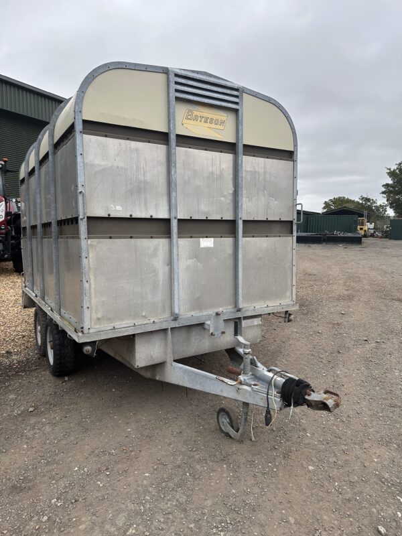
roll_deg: -1.0
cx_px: 201
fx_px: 372
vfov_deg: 71.6
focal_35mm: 24
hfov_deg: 56.8
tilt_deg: -4.5
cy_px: 268
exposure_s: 1/943
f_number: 1.78
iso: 80
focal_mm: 6.86
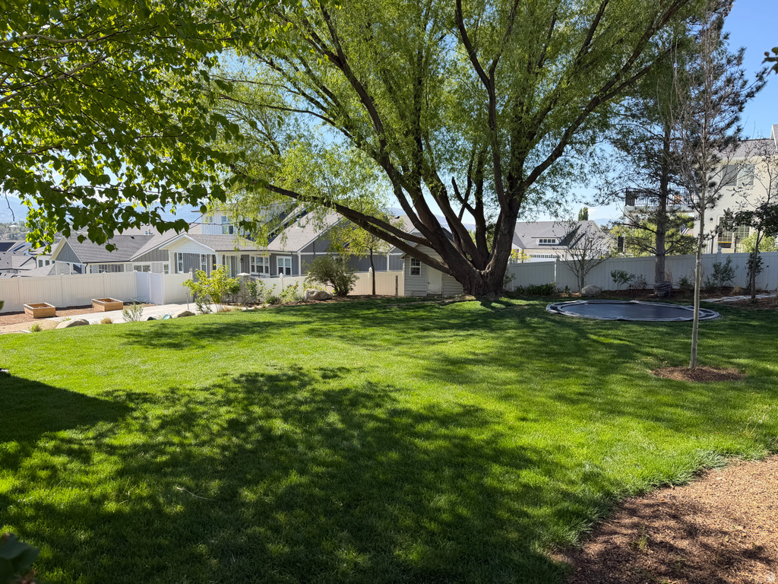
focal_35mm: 24
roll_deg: -0.1
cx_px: 389
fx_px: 539
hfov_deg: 71.6
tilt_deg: -7.3
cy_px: 292
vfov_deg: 56.8
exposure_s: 1/1493
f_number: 1.78
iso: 80
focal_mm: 6.76
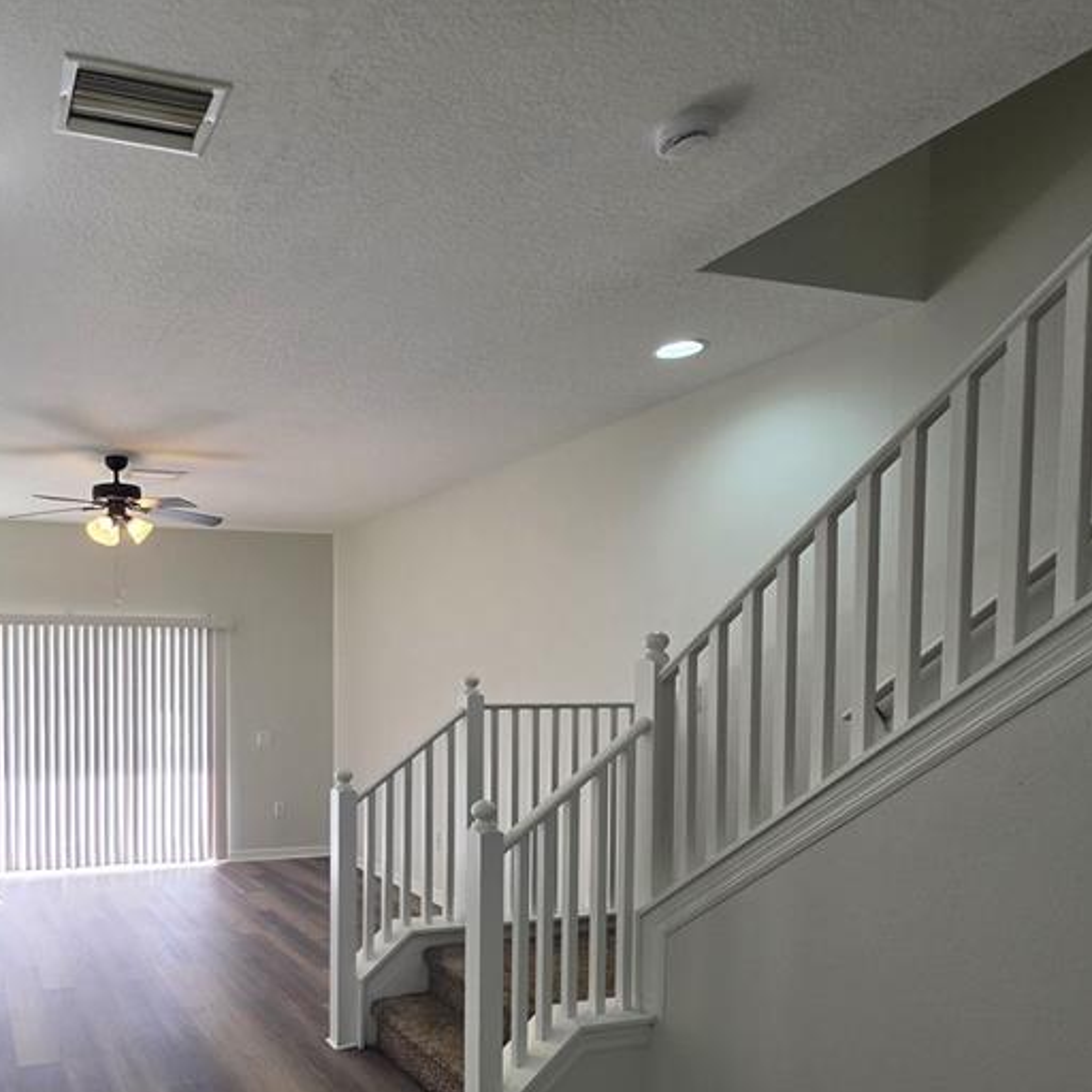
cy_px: 717
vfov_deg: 65.7
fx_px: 821
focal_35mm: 23
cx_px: 230
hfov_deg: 62.1
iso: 80
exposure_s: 1/120
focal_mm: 2.2
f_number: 1.9
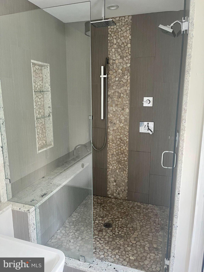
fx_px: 204
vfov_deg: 67.3
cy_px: 136
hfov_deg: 53.1
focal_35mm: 26
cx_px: 102
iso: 200
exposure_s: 1/60
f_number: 1.6
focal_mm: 5.1
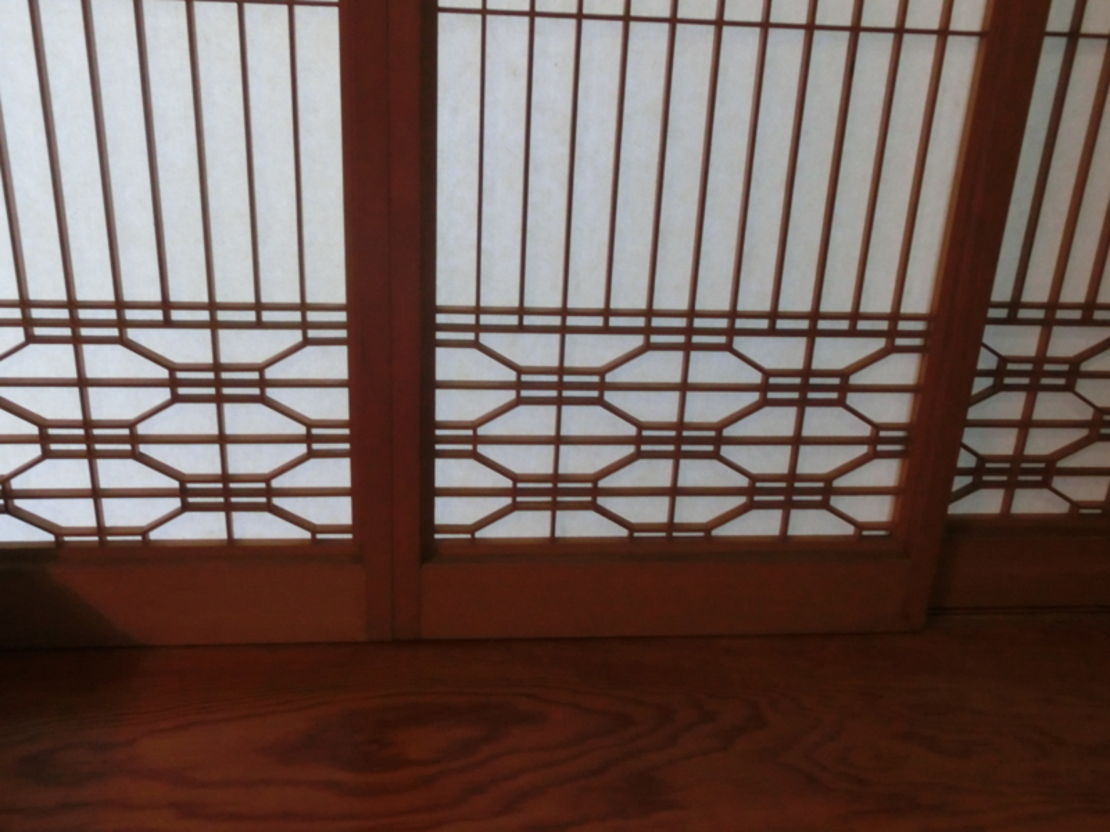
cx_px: 555
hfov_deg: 55.4
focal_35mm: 33
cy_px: 416
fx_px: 1058
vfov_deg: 42.9
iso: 800
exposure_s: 1/30
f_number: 3.7
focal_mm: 5.93
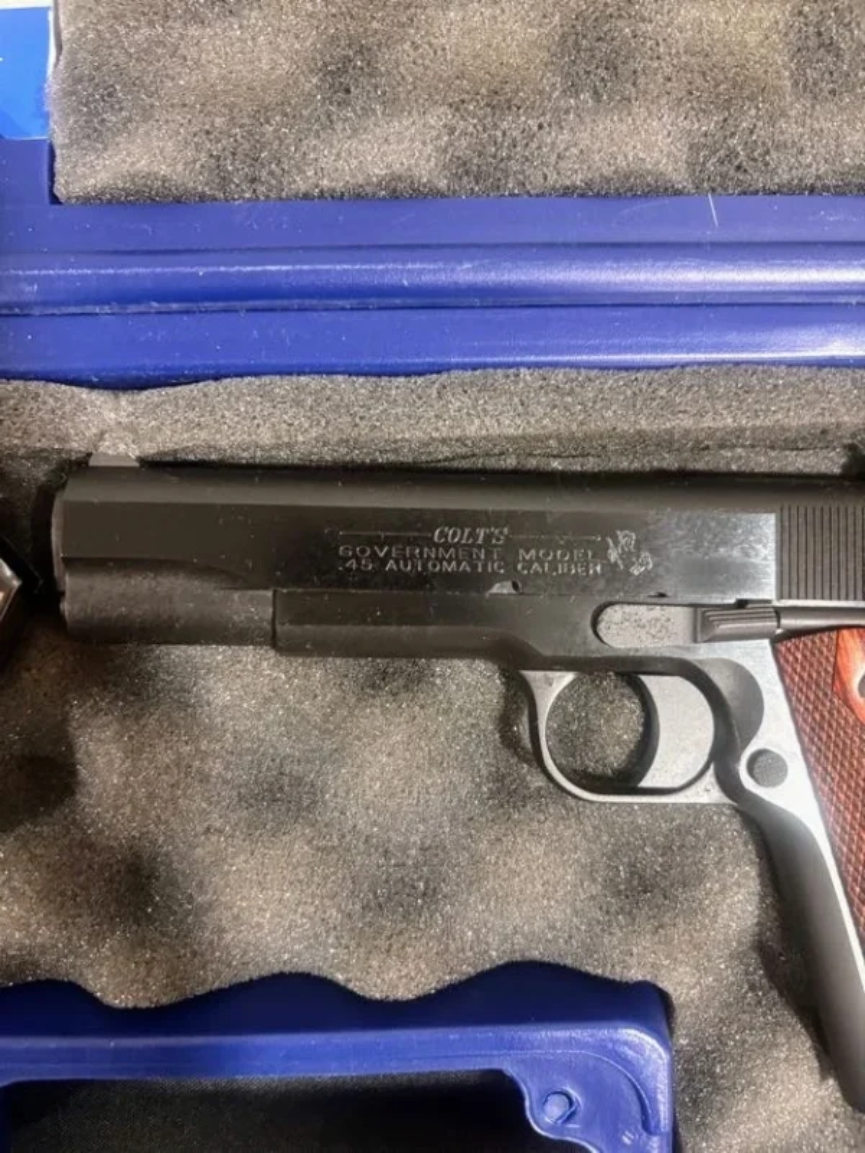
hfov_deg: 53.1
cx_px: 432
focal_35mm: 26
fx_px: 866
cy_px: 576
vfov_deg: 67.3
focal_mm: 5.96
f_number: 1.6
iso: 640
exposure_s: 1/40
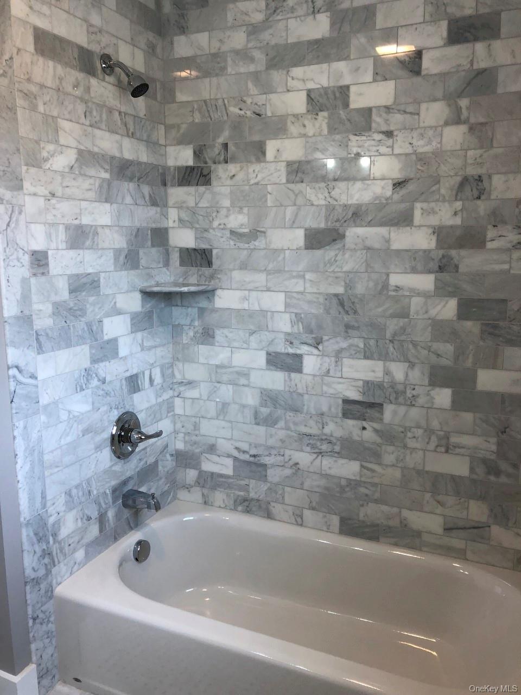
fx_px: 562
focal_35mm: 28
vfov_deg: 63.4
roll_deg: +1.3
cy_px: 348
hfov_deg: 49.7
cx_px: 260
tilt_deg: -9.8
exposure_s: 1/120
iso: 50
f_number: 1.8
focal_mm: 3.99
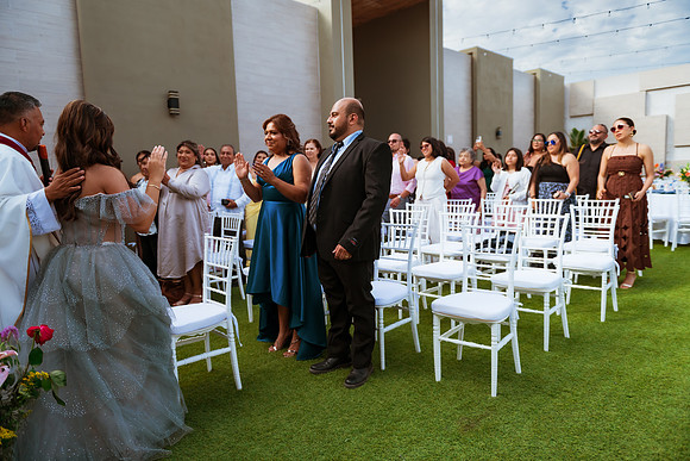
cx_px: 345
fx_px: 460
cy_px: 230
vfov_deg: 53.2
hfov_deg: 73.7
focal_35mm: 24
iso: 100
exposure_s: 1/1250
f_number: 2.8
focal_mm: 24
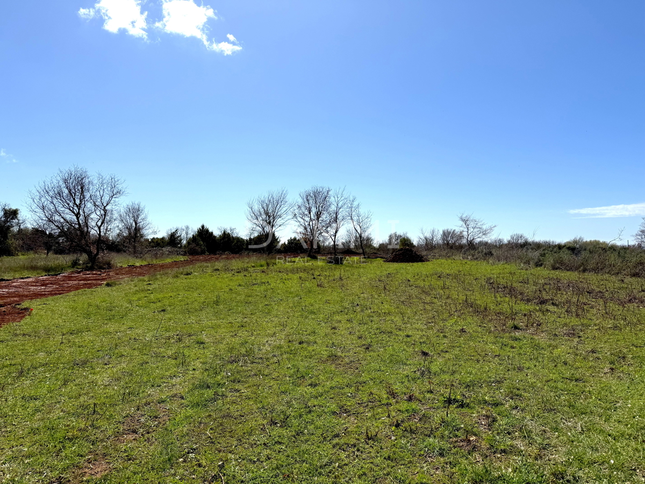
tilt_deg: +1.0
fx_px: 447
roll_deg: +0.3
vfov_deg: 56.8
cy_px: 242
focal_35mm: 24
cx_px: 322
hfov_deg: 71.6
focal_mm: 6.76
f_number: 1.78
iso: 80
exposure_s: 1/10309
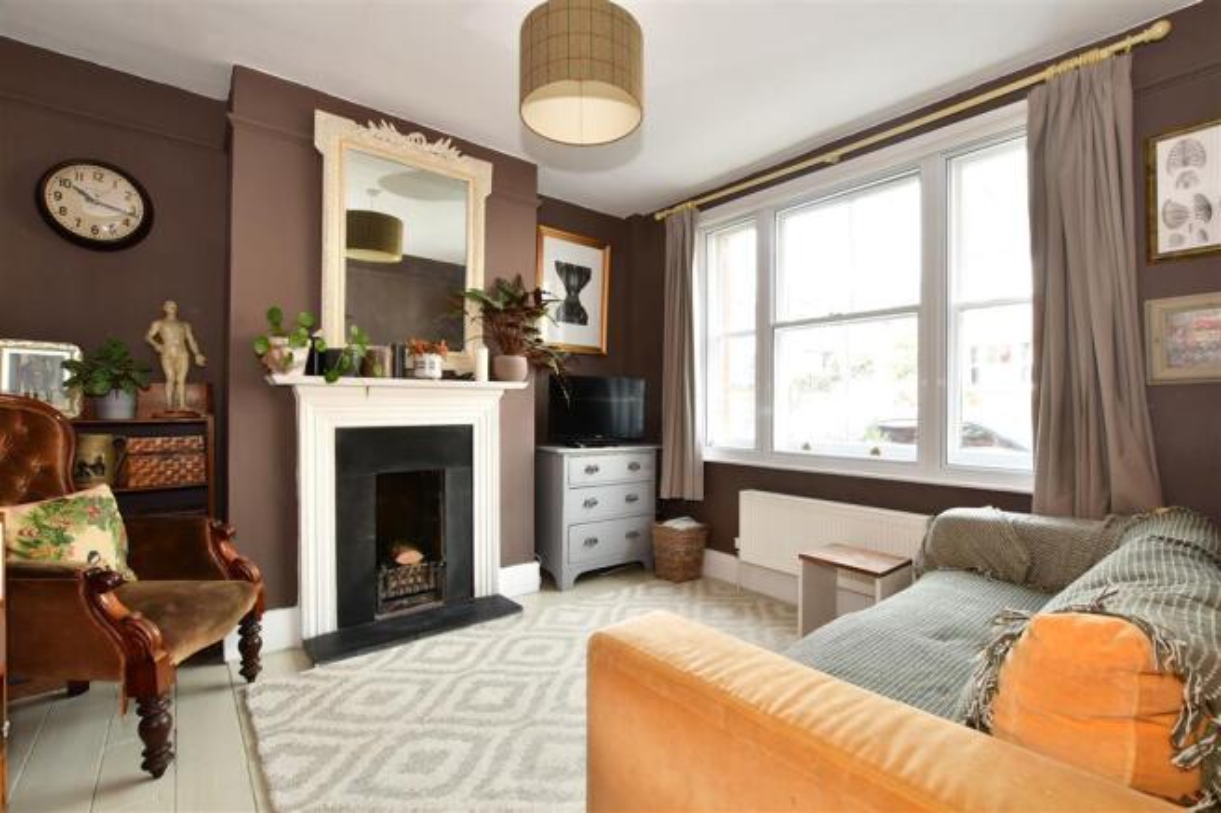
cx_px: 610
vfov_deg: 77.3
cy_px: 406
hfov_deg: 100.4
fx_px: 509
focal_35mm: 15
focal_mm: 10
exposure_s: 1/25
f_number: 8
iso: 400
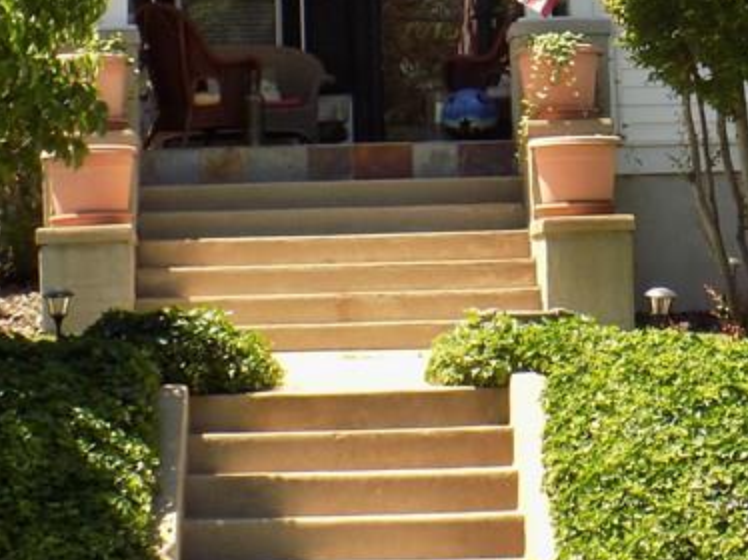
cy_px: -74
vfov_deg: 11.6
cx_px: 560
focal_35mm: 126
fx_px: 2721
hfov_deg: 15.6
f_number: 3.7
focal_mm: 8.1
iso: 80
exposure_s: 1/250
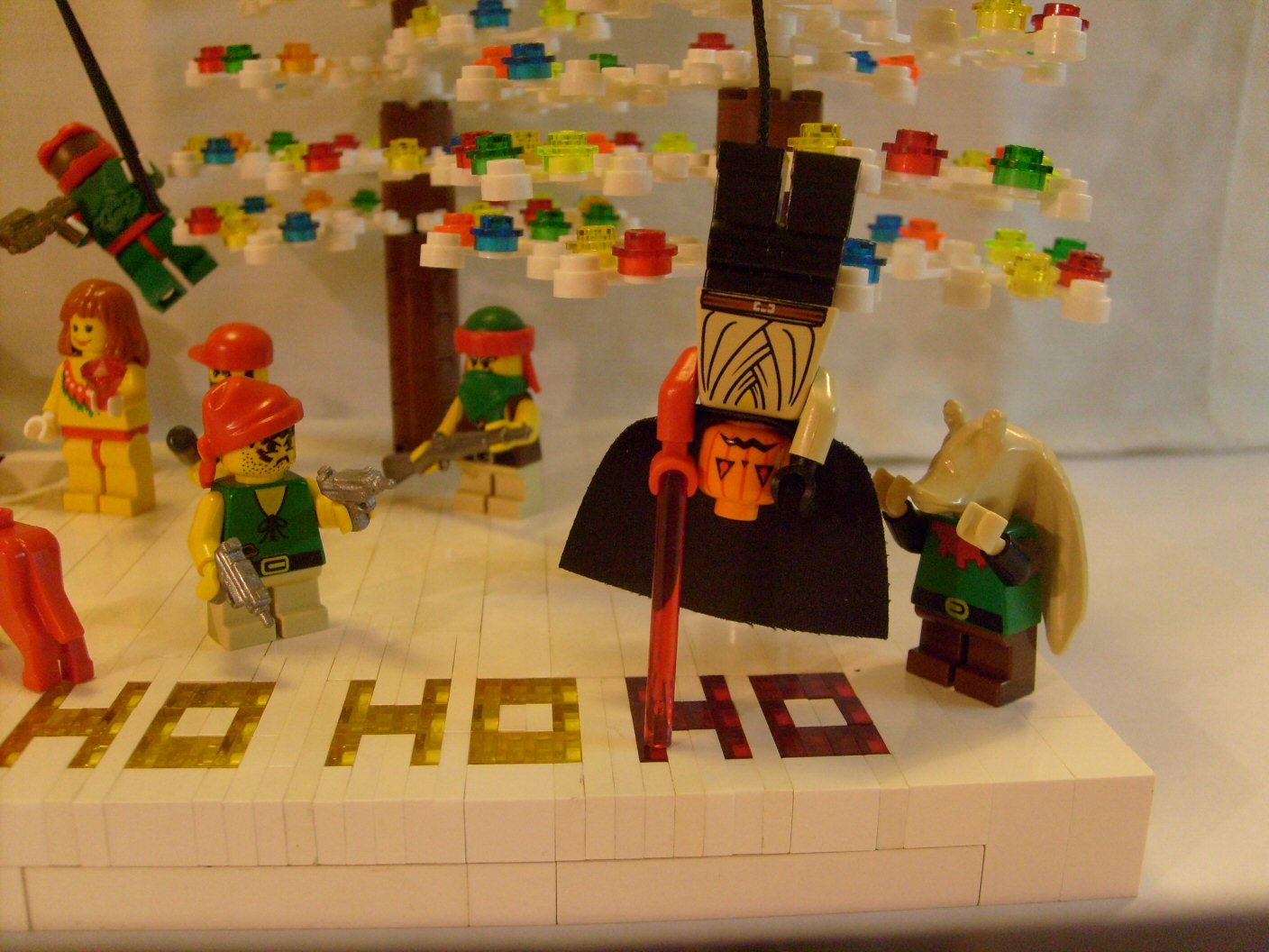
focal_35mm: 35
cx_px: 634
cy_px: 476
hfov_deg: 52.6
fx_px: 1283
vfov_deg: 40.7
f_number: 2.8
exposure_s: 1/45
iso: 160
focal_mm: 5.8
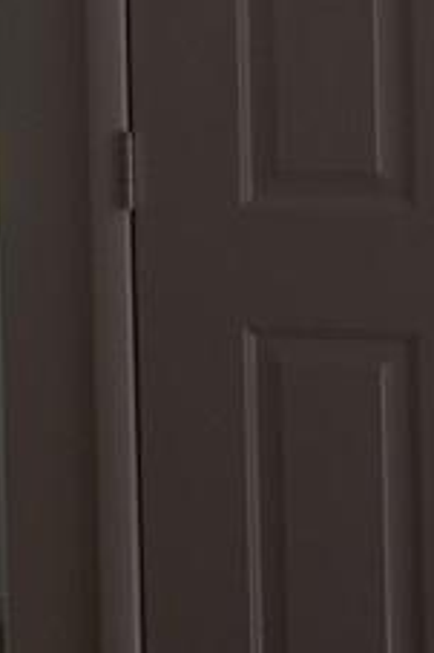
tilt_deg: -3.5
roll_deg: +1.8
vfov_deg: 14.9
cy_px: 40
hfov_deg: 10.0
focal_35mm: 136
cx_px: -49
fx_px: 2463
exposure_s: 1/120
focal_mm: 4.15
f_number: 2.2
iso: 32
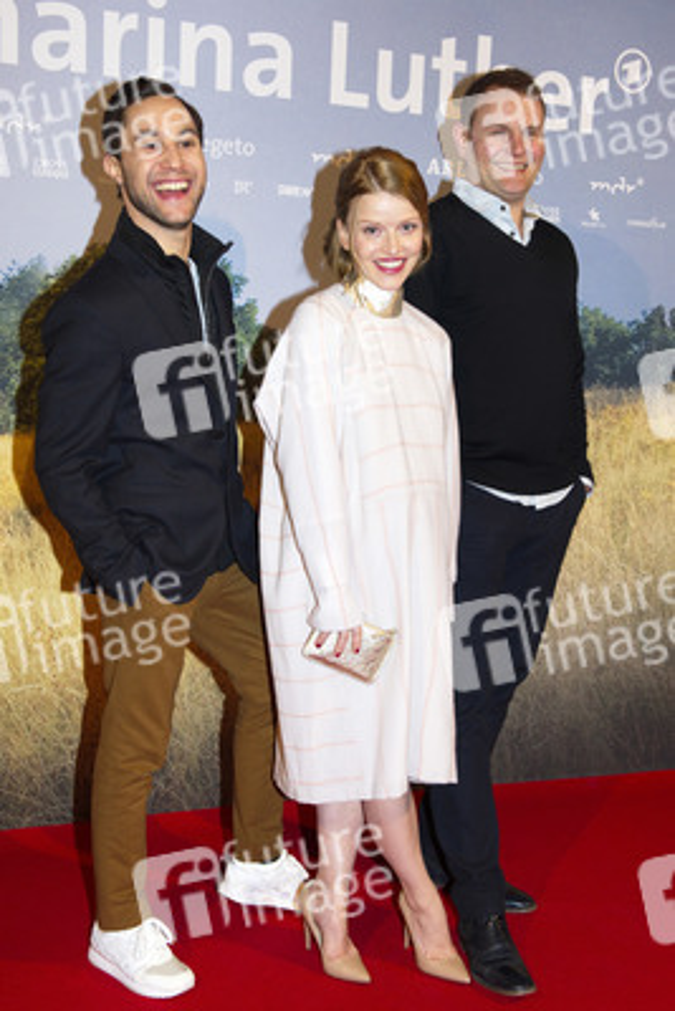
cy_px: 506
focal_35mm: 40
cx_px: 338
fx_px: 1124
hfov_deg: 33.4
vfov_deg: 48.4
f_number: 5.6
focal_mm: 40
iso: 1000
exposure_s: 1/100
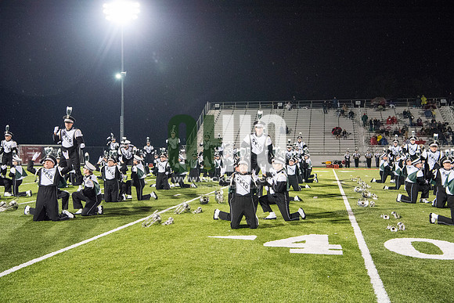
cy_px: 152
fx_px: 568
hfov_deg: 43.6
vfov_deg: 29.9
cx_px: 227
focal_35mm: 45
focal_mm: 45
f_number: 5.6
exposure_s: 1/320
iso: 5000
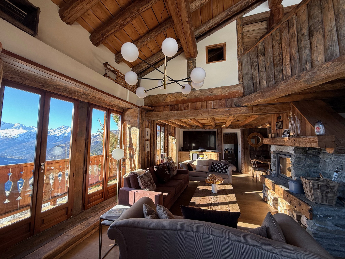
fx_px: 140
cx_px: 172
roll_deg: -0.3
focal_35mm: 14
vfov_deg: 85.7
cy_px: 130
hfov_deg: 102.1
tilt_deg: +4.6
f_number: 2.2
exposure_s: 1/99
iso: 64
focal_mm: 2.22
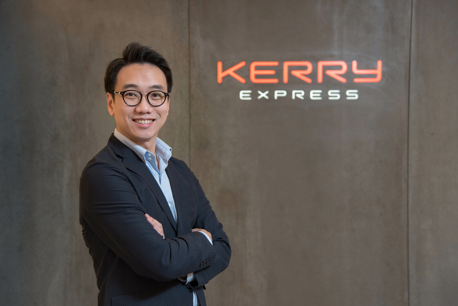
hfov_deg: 36.2
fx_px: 700
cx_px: 229
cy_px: 153
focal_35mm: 55
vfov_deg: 24.6
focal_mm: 55
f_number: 4
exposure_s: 1/80
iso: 800
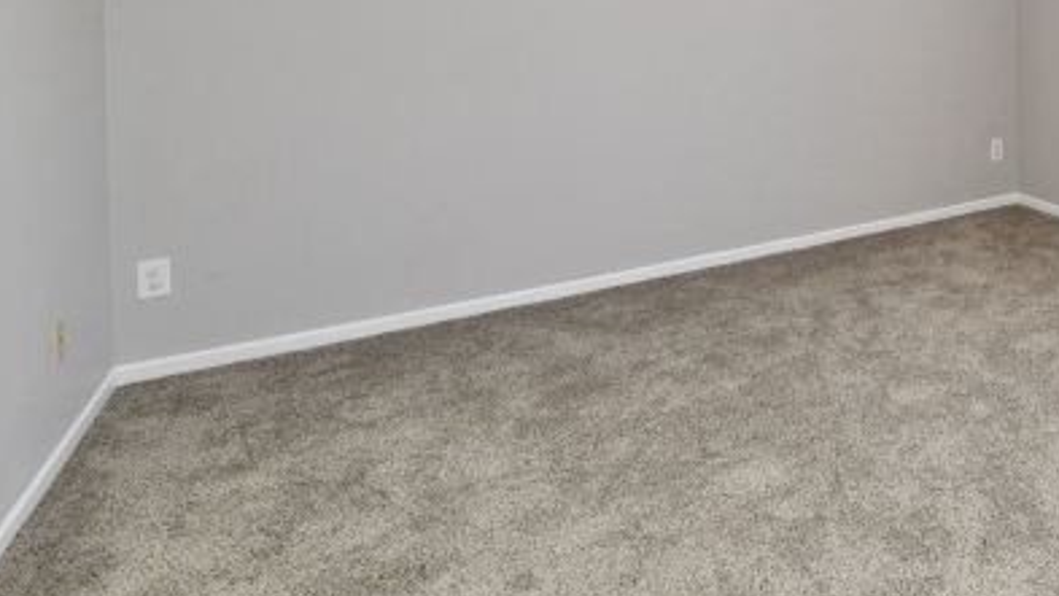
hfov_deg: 56.8
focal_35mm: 28
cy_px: 13
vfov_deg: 37.5
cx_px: 984
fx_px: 786
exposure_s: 1/250
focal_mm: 14
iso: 640
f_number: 8
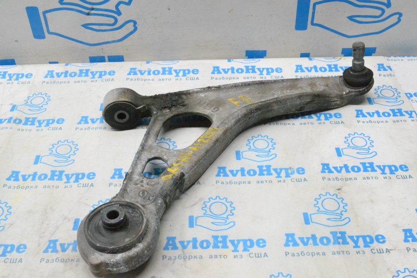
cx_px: 208
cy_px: 139
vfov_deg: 30.9
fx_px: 504
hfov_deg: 45.0
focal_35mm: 44
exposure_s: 1/50
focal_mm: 29
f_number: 18
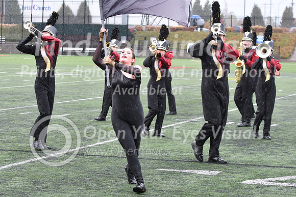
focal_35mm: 105
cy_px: 98
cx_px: 148
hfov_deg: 19.5
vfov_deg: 13.0
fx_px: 863
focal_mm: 70
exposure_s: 1/400
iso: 1000
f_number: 4
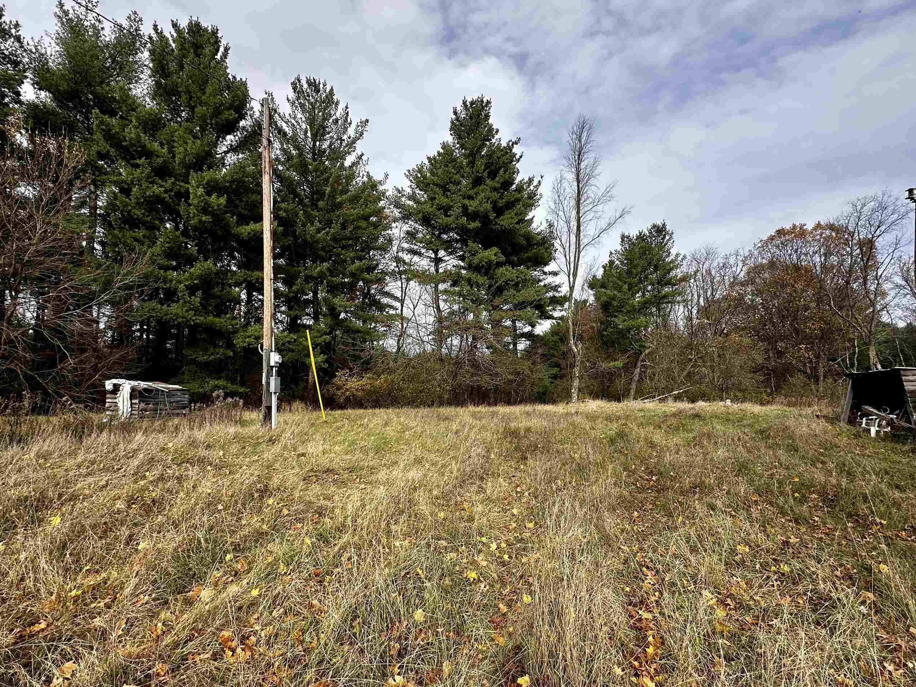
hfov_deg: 91.0
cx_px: 450
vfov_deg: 74.6
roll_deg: +0.7
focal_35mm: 17
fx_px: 450
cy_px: 374
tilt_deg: +2.7
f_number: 2.2
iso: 40
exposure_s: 1/774
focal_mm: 2.22
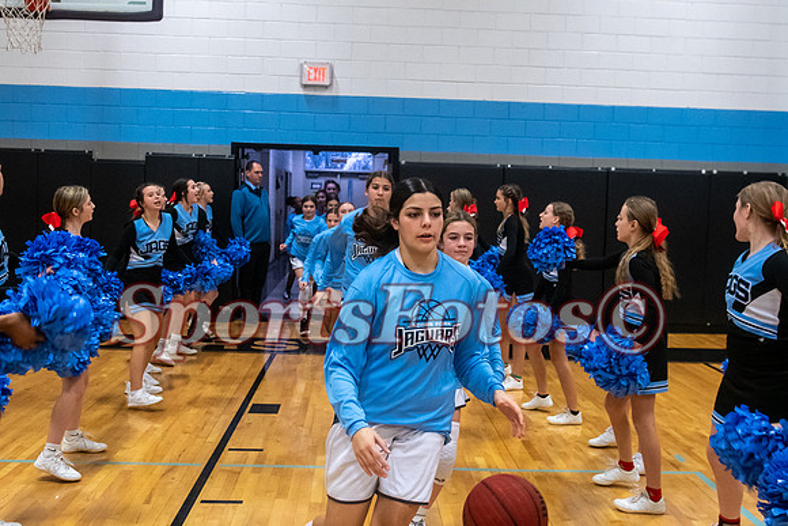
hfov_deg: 46.4
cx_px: 394
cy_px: 263
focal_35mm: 42
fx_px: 920
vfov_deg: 31.9
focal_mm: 28
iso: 4000
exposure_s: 1/500
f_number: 4
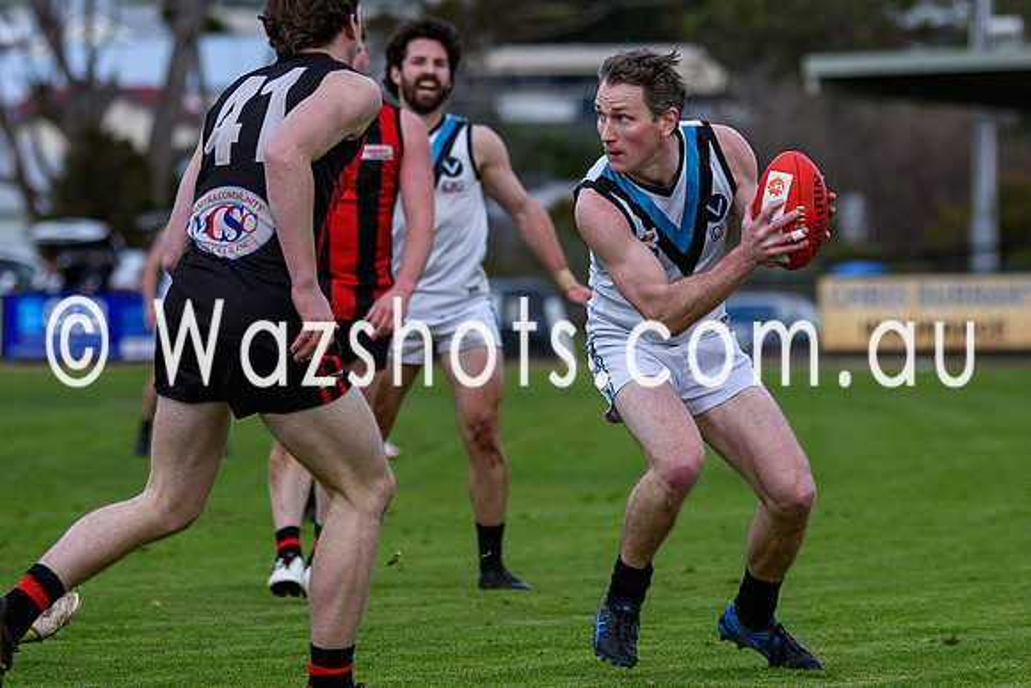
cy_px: 385
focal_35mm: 352
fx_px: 10095
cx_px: 657
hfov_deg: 5.8
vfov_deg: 3.9
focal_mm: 130
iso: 250
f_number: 2.8
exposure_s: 1/1600
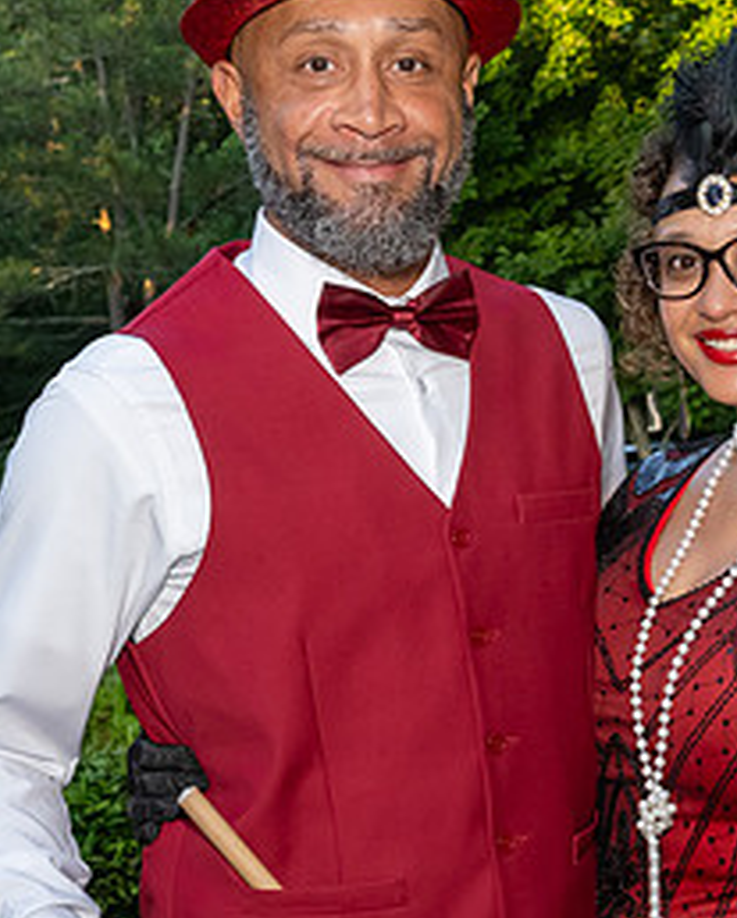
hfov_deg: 13.3
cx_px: 751
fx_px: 3103
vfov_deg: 16.8
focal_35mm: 114
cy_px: 529
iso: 1000
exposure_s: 1/250
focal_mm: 30
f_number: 7.1
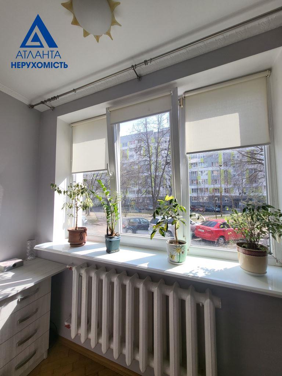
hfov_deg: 89.9
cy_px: 188
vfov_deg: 106.2
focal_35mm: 13
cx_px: 141
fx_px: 141
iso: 32
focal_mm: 1.74
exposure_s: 1/339
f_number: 2.2
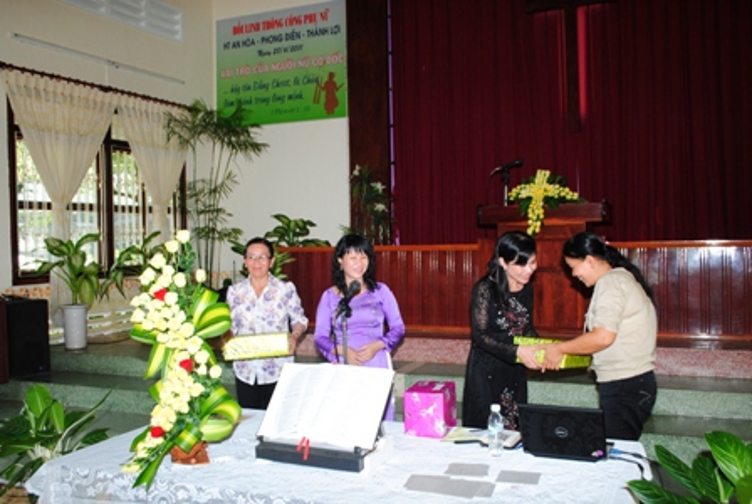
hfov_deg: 53.1
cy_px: 252
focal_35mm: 36
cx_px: 376
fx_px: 753
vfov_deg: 37.0
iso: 400
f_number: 5.6
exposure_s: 1/80
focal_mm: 24
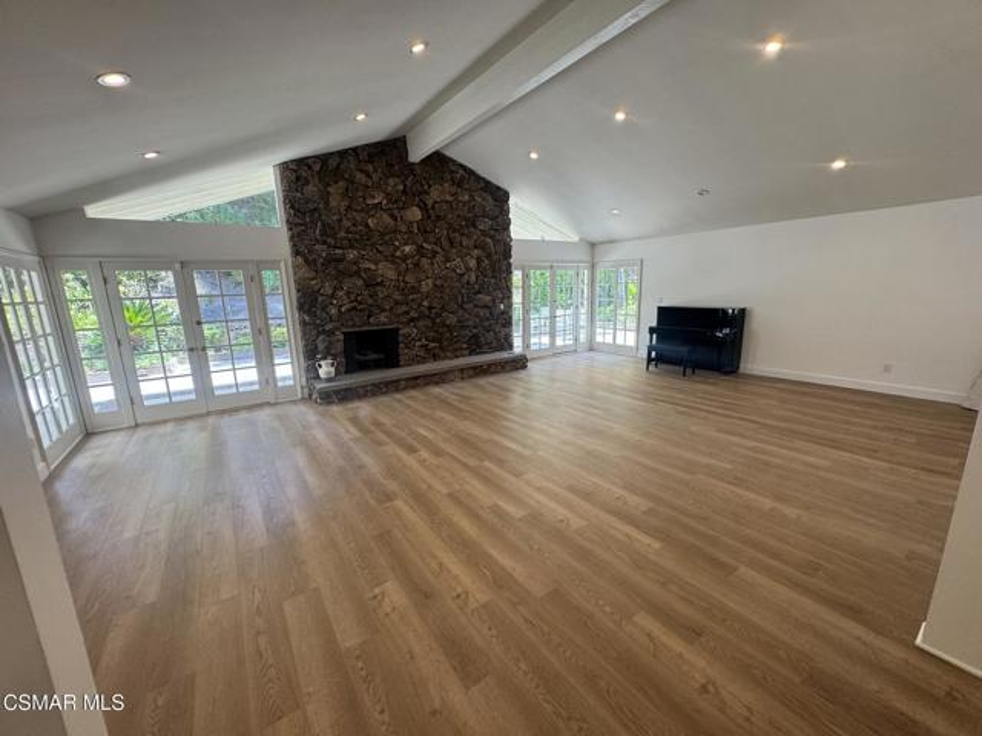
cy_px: 368
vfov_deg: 85.7
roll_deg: +1.4
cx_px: 491
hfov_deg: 102.1
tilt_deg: -12.6
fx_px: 397
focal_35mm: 14
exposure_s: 1/120
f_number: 2.2
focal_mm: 2.22
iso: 125
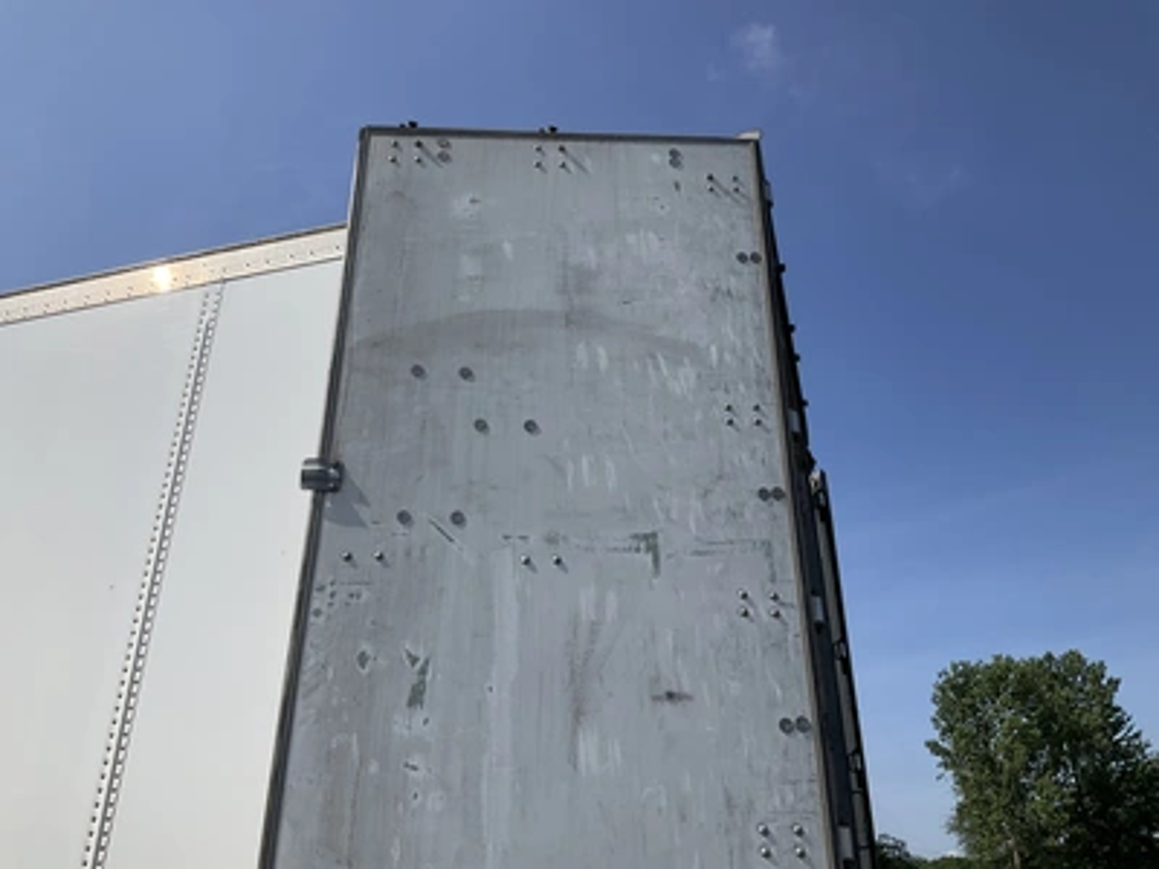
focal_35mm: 29
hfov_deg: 61.7
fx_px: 971
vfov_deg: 48.2
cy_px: 434
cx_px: 580
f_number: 1.8
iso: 25
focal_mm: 3
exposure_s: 1/2801
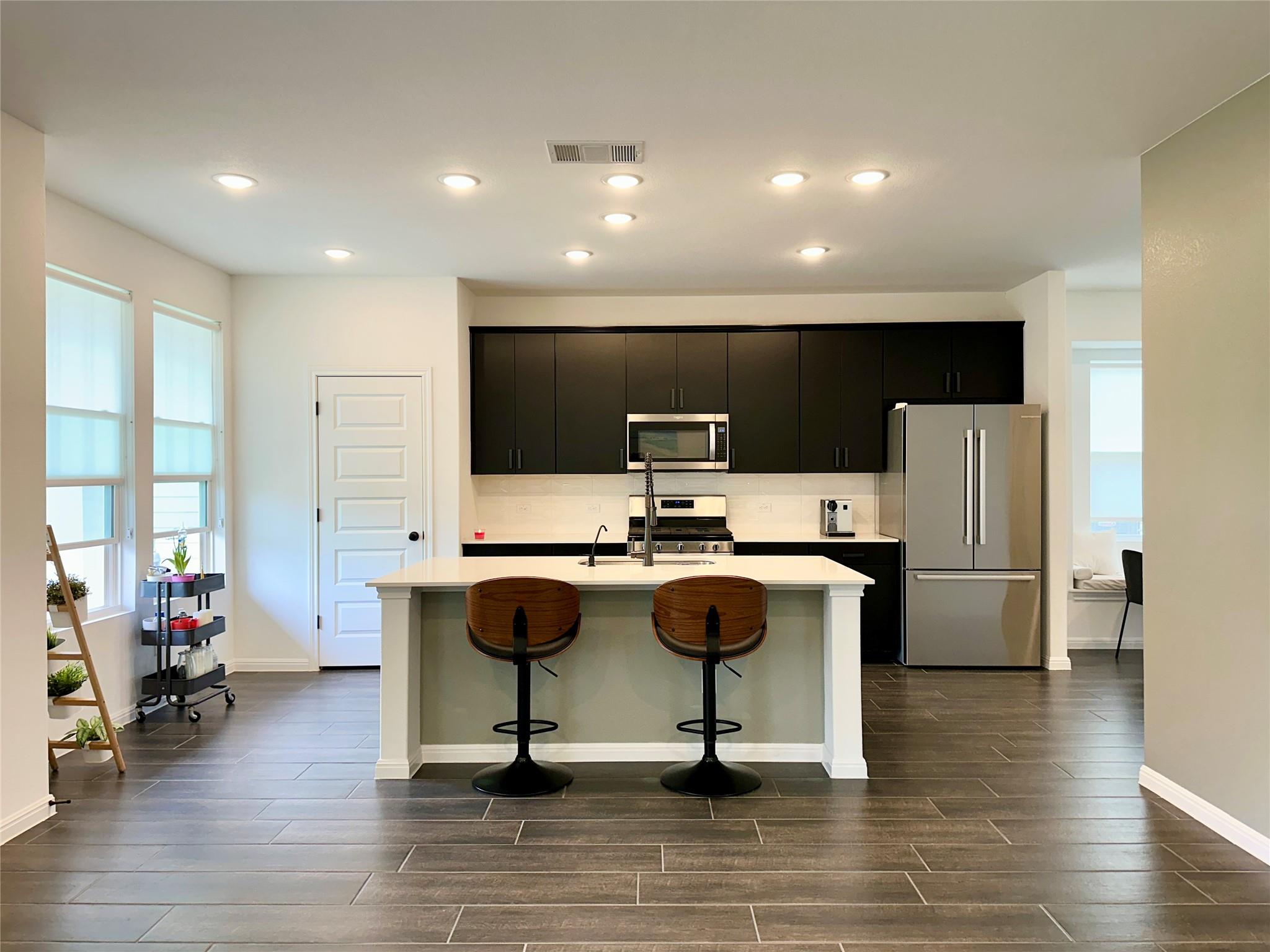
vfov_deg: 56.8
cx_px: 635
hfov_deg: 71.6
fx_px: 881
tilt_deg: -0.1
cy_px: 476
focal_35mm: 24
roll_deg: +0.7
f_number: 1.78
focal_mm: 6.86
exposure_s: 1/120
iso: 100
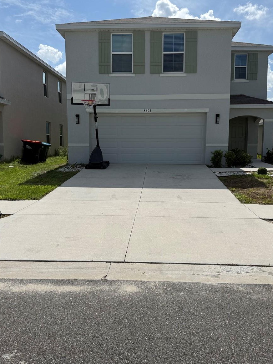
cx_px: 141
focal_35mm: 33
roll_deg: -0.5
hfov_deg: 42.9
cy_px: 181
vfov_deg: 55.4
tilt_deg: -5.5
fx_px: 347
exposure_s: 1/11905
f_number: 1.78
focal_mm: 6.76
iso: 80
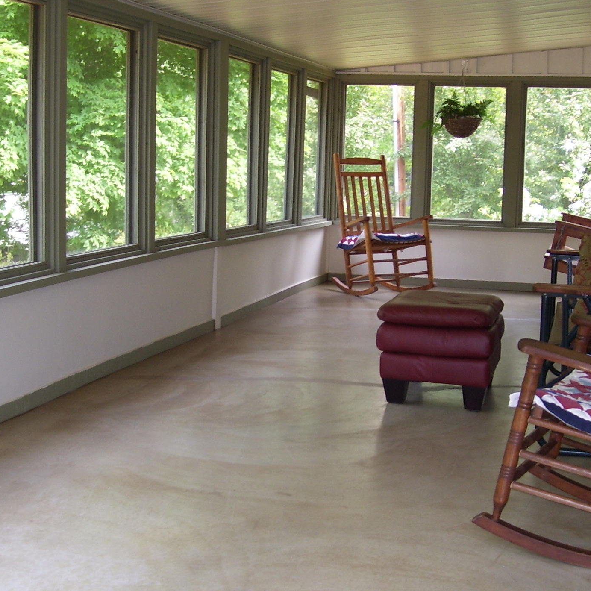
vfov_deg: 32.2
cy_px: 296
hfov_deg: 32.2
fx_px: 1024
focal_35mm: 53
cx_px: 327
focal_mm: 6
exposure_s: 1/60
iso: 80
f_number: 2.7
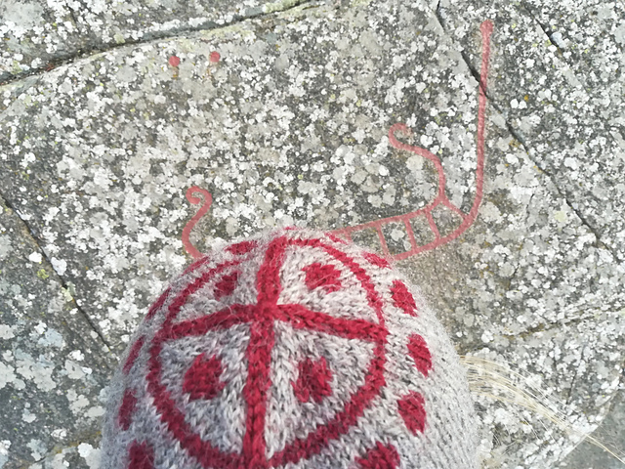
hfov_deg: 67.3
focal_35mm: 26
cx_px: 312
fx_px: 469
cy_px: 234
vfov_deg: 53.1
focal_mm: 3.83
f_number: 2.2
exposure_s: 1/334
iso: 50
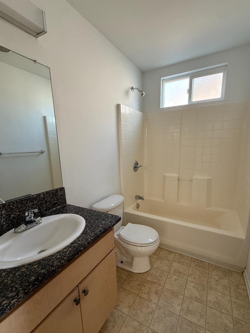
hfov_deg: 78.0
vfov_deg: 94.4
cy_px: 177
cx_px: 133
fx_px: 154
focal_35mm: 16
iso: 250
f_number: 2.2
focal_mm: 2.22
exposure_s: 1/120
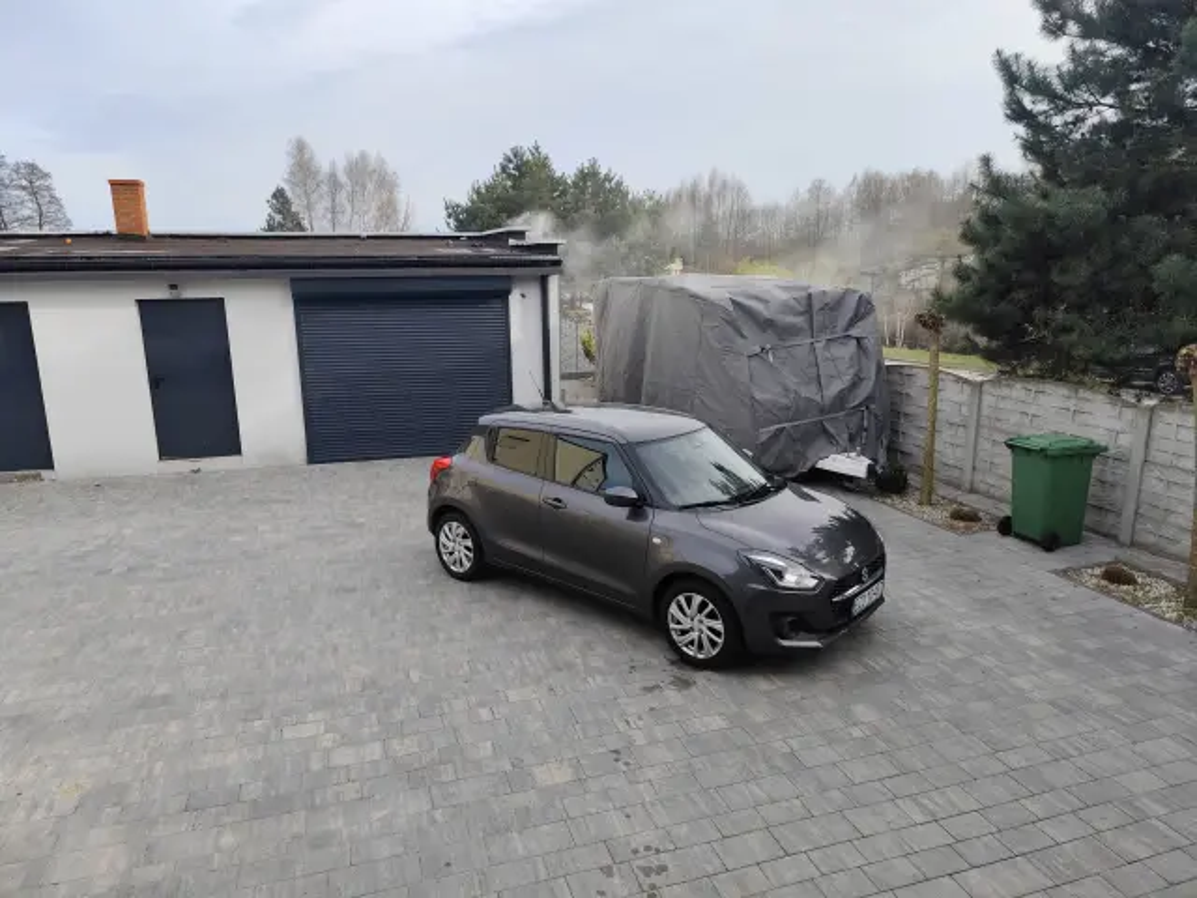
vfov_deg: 58.9
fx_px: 795
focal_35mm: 23
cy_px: 449
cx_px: 598
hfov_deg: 73.9
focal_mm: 6.14
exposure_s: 1/399
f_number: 1.65
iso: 50
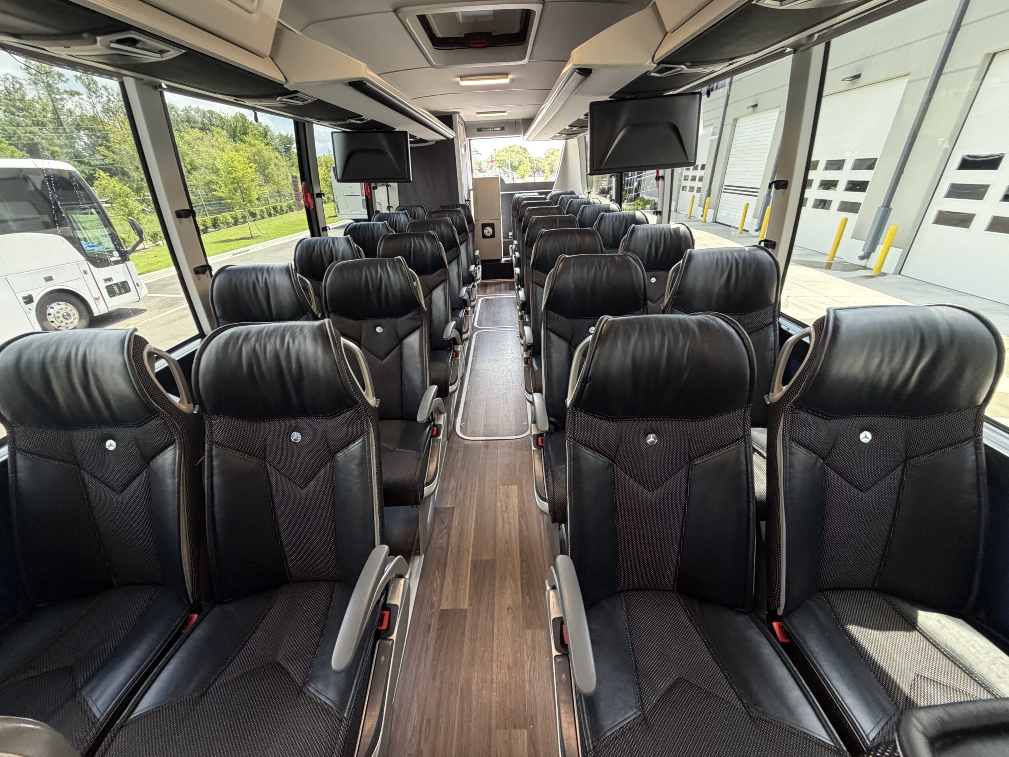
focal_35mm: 14
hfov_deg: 102.1
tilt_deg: -27.6
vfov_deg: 85.7
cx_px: 504
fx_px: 408
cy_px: 378
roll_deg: +1.9
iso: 320
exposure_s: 1/89
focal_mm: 2.22
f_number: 2.2
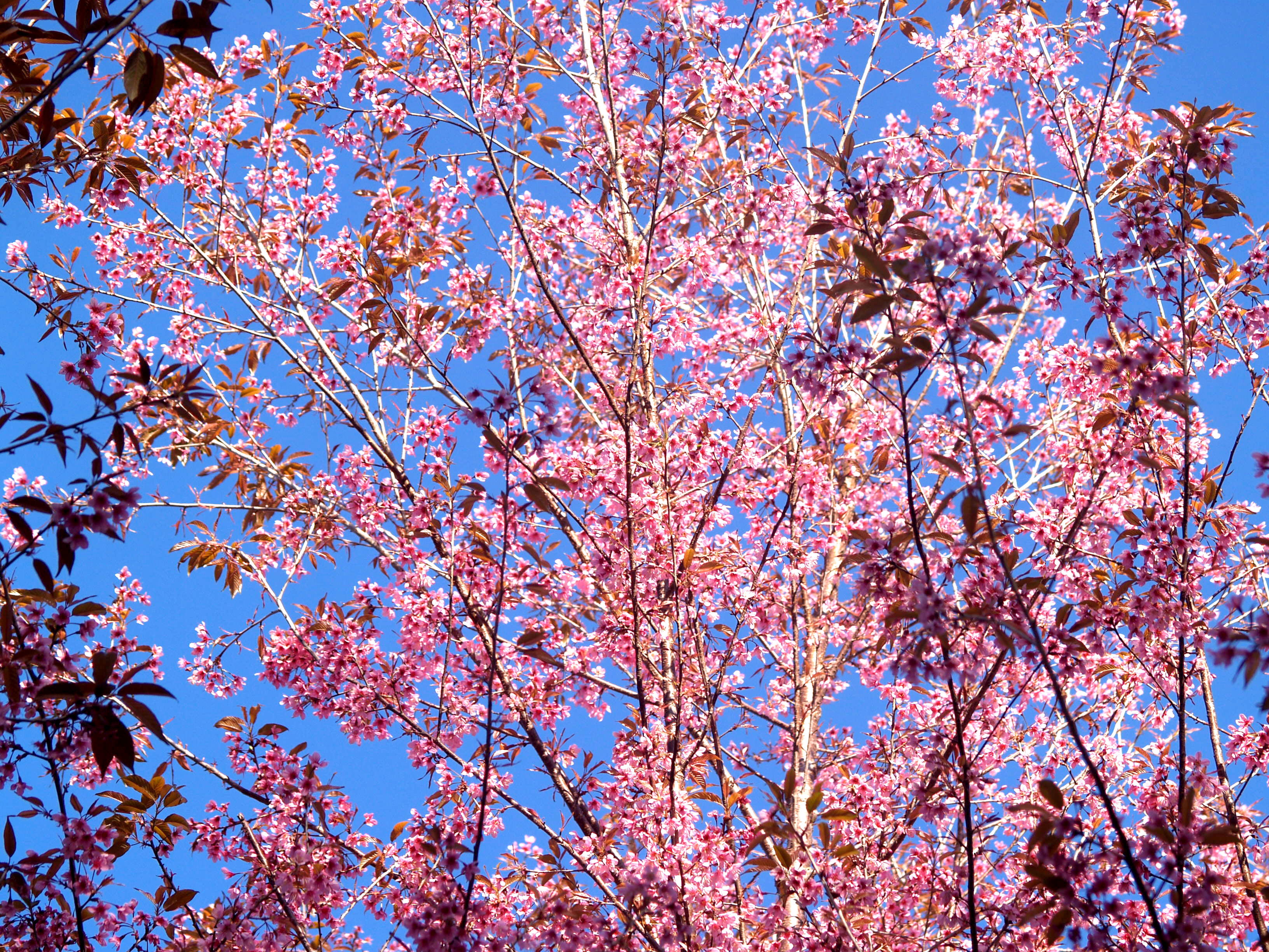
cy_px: 476
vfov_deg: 9.6
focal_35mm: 154
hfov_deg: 12.8
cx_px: 634
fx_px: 5646
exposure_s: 1/250
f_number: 5.6
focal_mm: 77
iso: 100
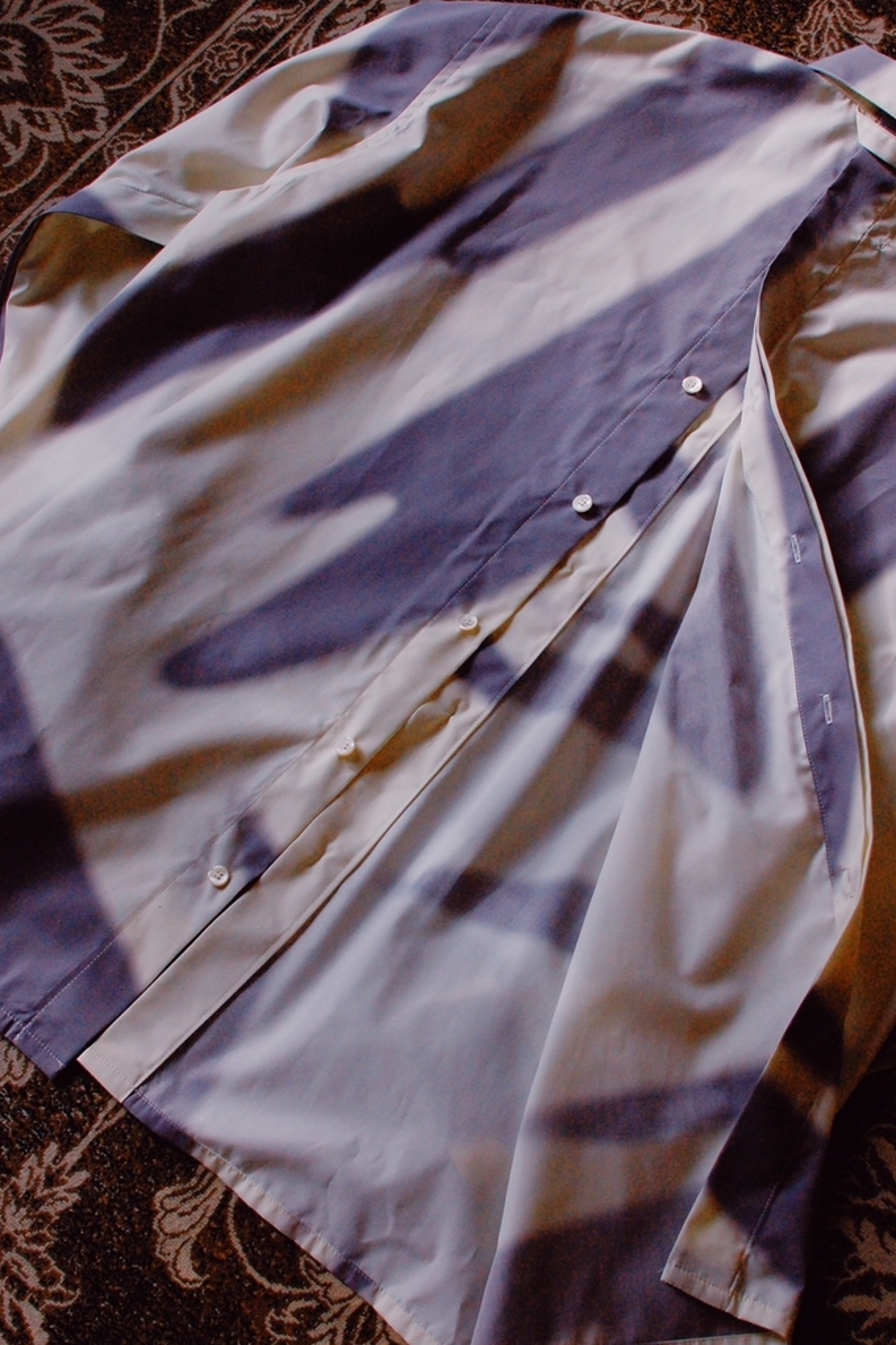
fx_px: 2300
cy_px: 678
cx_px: 491
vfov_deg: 32.6
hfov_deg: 22.0
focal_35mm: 62
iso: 800
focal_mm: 35
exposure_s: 1/250
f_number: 8
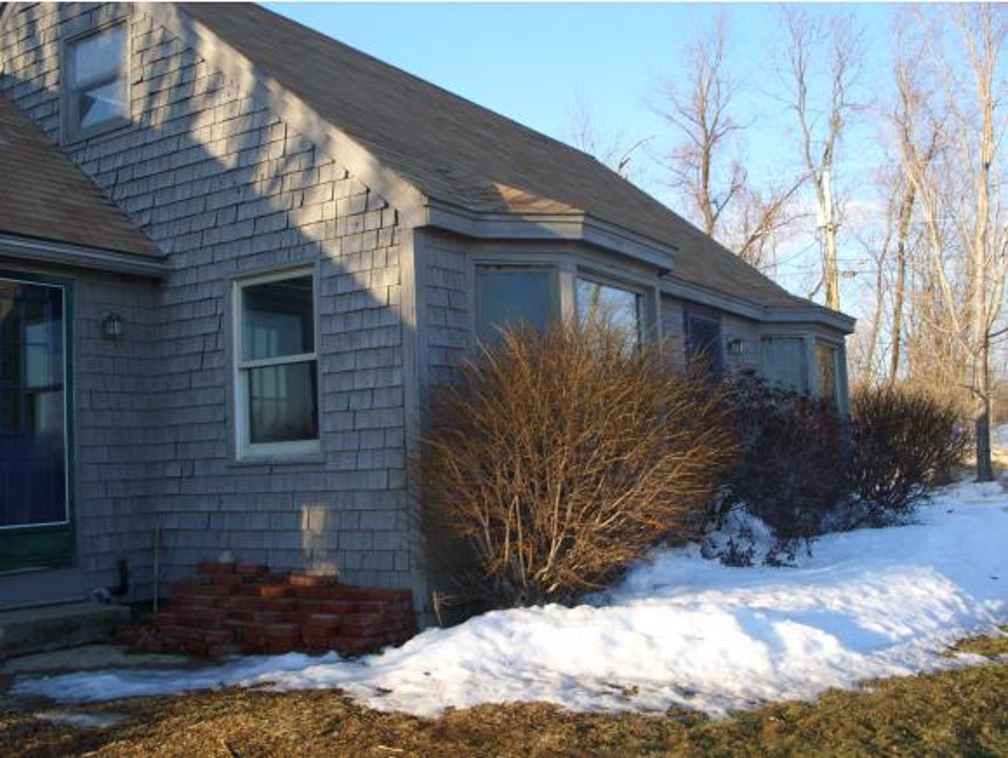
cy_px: 379
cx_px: 504
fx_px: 1107
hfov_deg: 48.9
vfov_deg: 37.8
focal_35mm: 38
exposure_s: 1/201
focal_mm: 7.8
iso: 50
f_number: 4
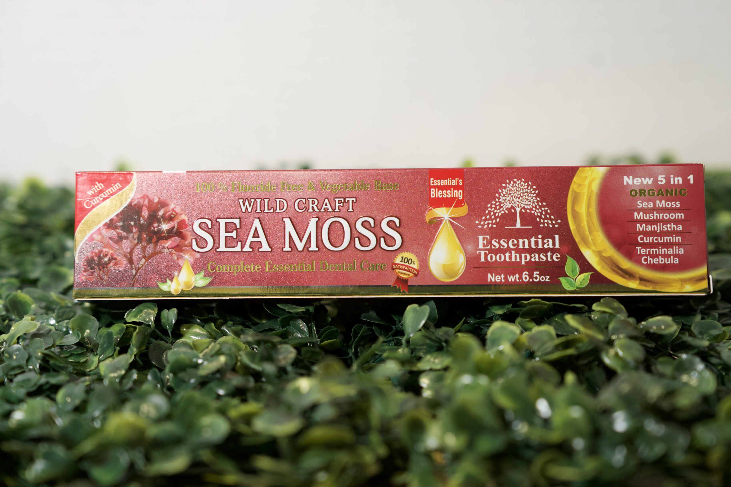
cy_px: 244
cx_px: 366
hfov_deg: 34.5
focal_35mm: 58
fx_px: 1178
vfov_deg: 23.4
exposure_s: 1/250
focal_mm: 58
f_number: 3.5
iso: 2500
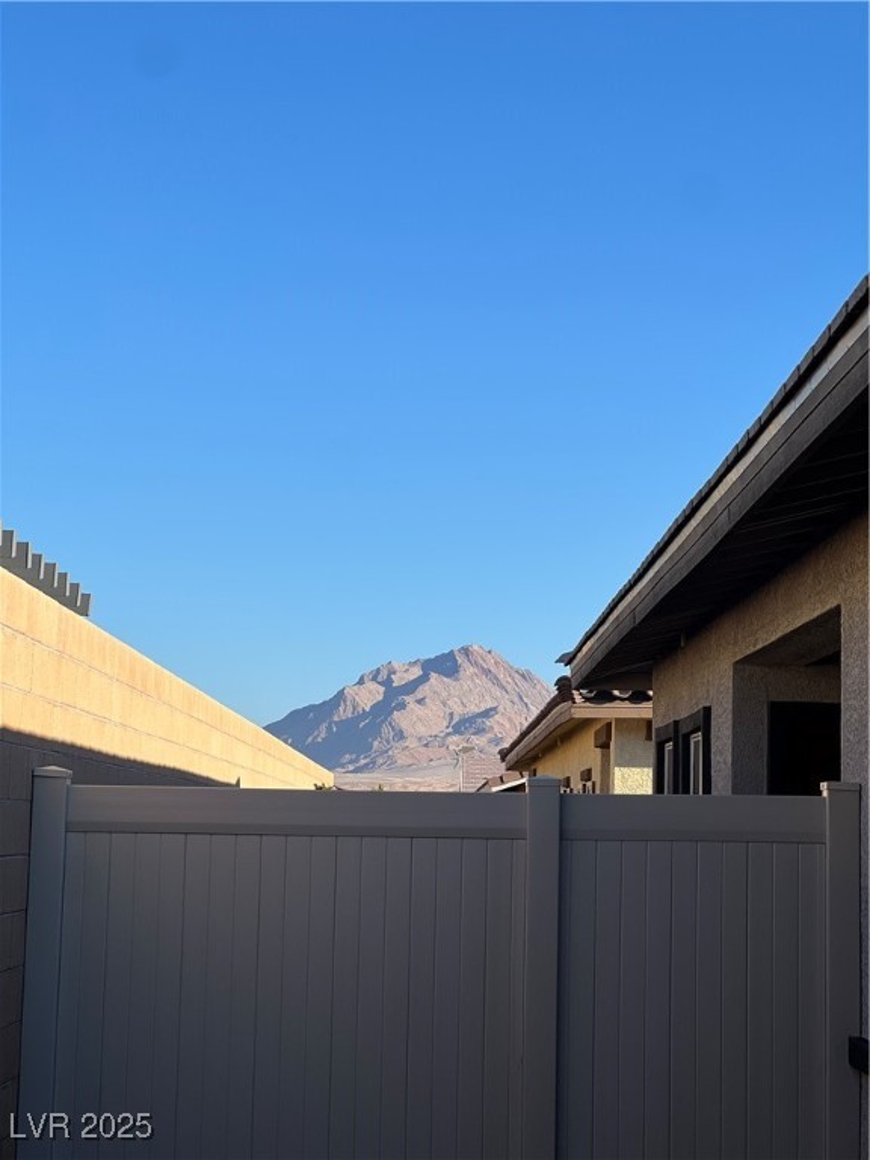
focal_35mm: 77
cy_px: 580
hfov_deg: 19.1
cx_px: 435
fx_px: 2580
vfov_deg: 25.3
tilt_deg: +8.0
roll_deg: -1.9
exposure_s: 1/669
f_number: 2.8
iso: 32
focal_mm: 9
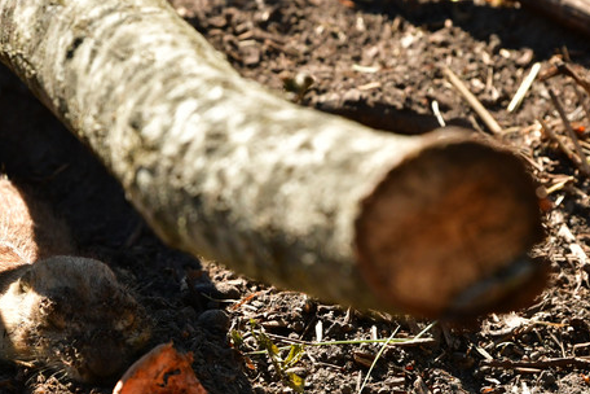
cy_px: 252
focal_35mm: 561
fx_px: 9193
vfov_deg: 2.5
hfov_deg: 3.7
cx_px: 194
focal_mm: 200
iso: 500
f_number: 5
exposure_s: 1/2500
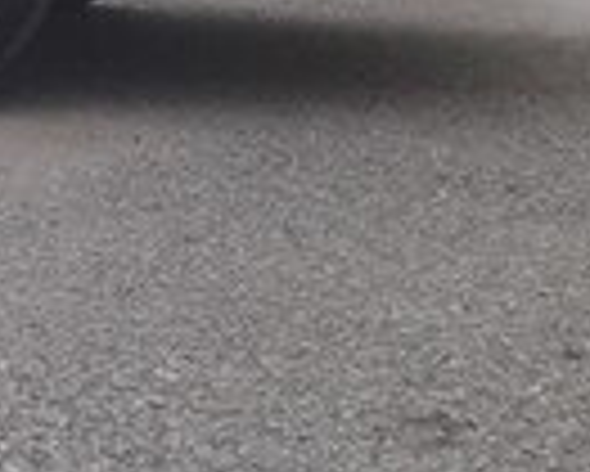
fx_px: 2324
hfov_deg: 12.5
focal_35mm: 133
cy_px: 56
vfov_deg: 11.5
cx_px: -635
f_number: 1.9
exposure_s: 1/100
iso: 50
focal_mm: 3.6
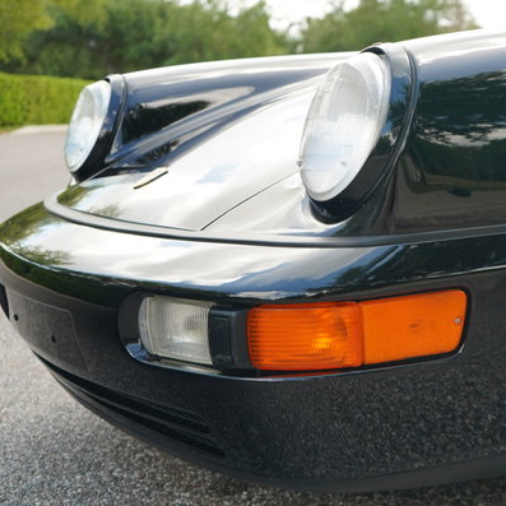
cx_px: 477
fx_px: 1058
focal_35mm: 64
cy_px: 226
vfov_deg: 26.9
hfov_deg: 25.8
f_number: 4
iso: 250
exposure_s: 1/60
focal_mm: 39
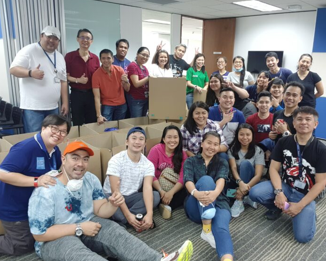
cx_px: 177
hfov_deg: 64.0
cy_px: 132
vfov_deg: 53.2
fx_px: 260
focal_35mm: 27
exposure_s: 1/24
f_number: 1.7
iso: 160
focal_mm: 2.95
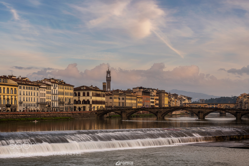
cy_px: 83
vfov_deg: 19.4
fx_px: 484
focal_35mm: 70
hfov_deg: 28.8
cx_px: 124
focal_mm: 70
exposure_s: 1/8
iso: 64
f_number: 22
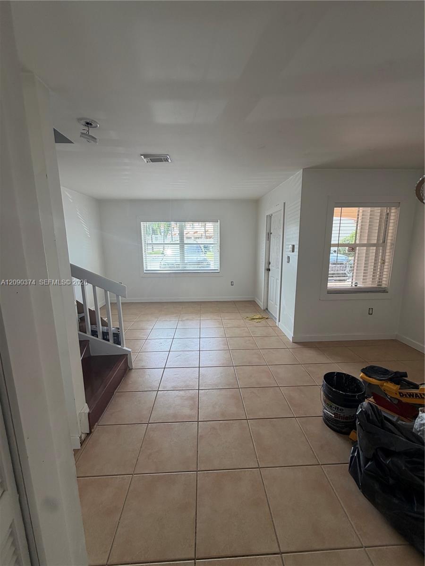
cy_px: 283
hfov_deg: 85.7
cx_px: 212
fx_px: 229
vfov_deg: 102.1
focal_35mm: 14
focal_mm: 2.22
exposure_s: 1/121
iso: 80
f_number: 2.2
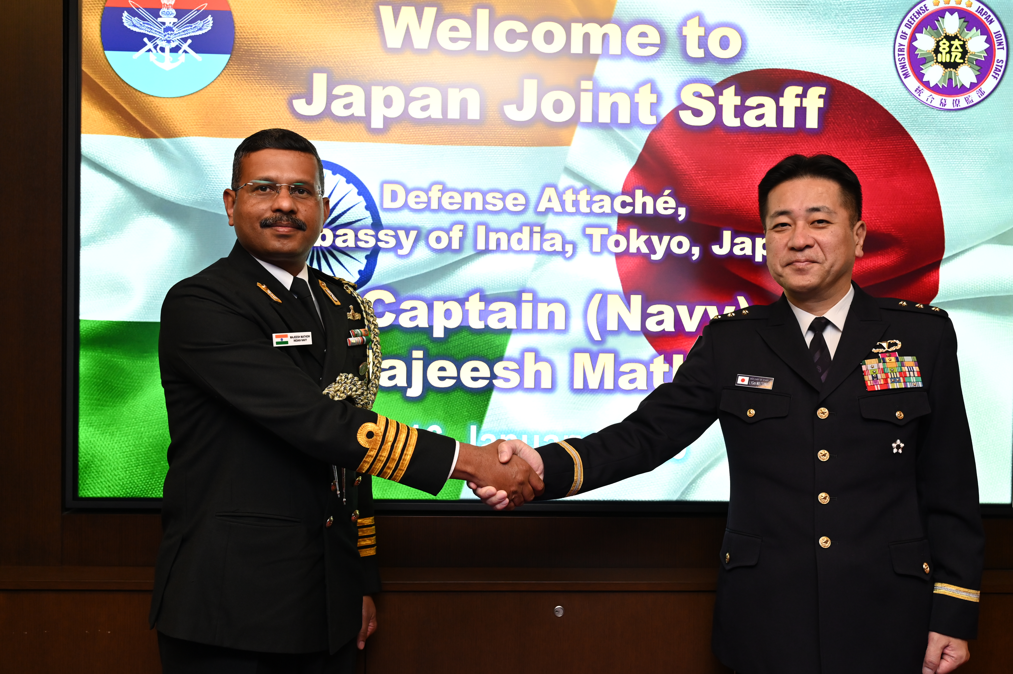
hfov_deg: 54.5
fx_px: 984
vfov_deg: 37.8
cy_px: 337
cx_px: 506
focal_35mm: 35
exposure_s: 1/200
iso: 2000
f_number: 4
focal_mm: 35
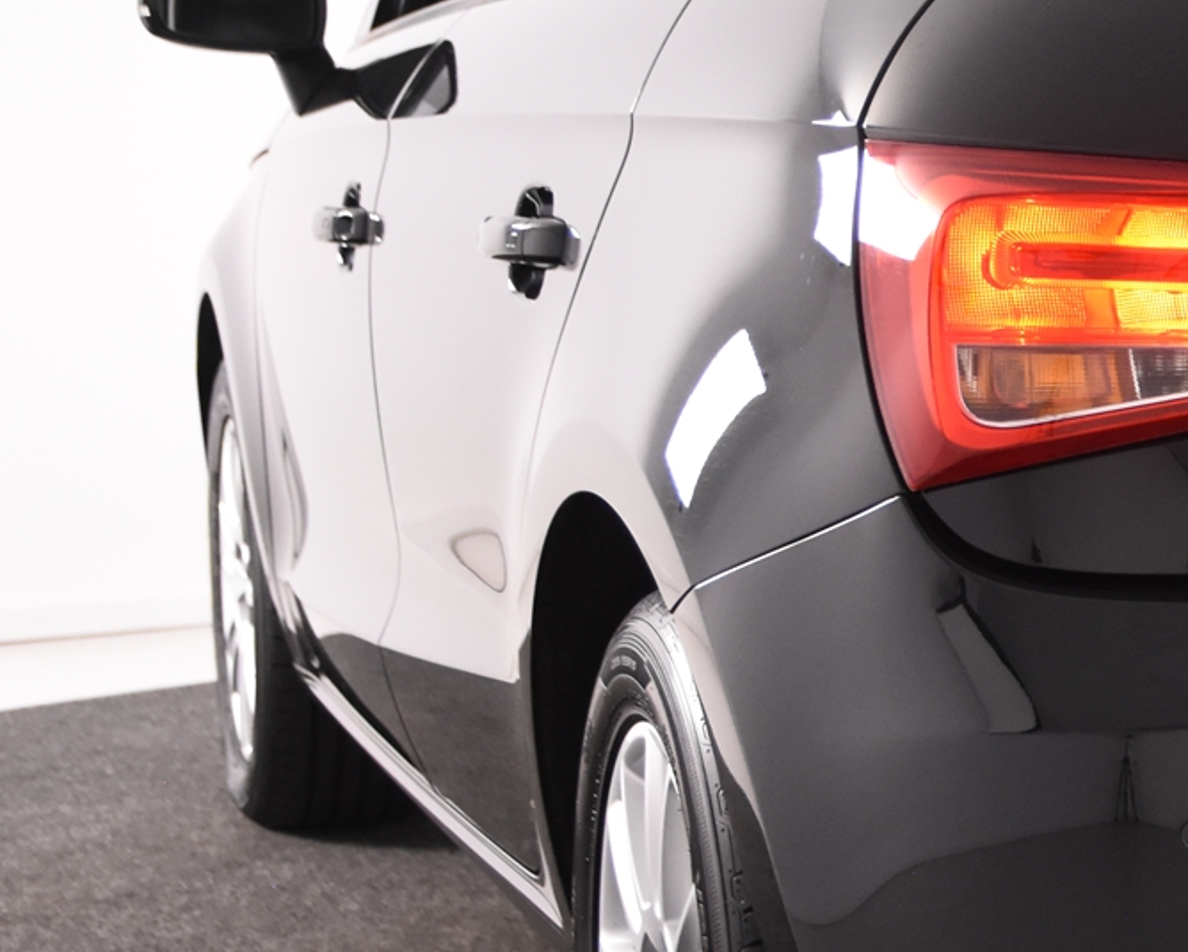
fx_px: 4409
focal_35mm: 125
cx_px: 1554
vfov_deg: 12.3
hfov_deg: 14.7
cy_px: 425
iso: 1600
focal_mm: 31
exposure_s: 1/60
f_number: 4
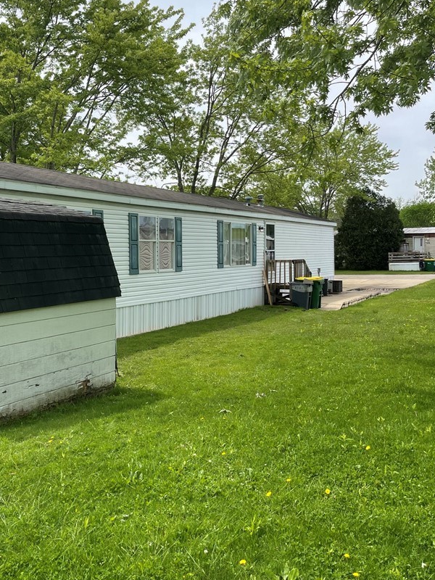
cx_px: 162
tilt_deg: -0.3
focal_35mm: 32
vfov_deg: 56.8
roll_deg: -1.1
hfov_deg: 43.8
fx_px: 536
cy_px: 268
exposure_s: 1/2203
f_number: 1.6
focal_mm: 5.1
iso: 32
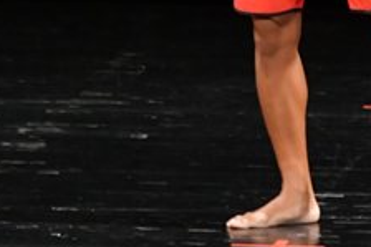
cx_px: 340
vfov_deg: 1.4
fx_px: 10143
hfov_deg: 2.1
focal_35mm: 985
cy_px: -134
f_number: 5.6
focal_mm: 190
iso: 3200
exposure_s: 1/400
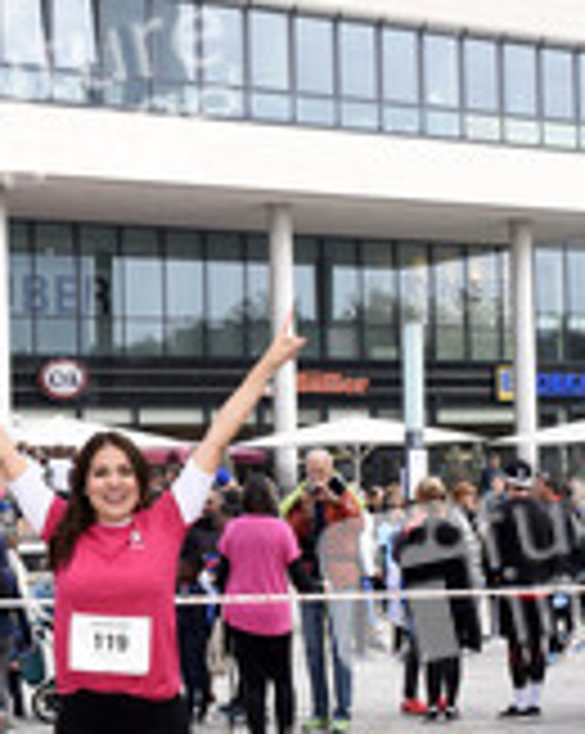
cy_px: 342
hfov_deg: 20.0
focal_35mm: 76
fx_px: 1648
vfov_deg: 25.1
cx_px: 140
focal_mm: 22
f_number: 8
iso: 500
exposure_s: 1/160
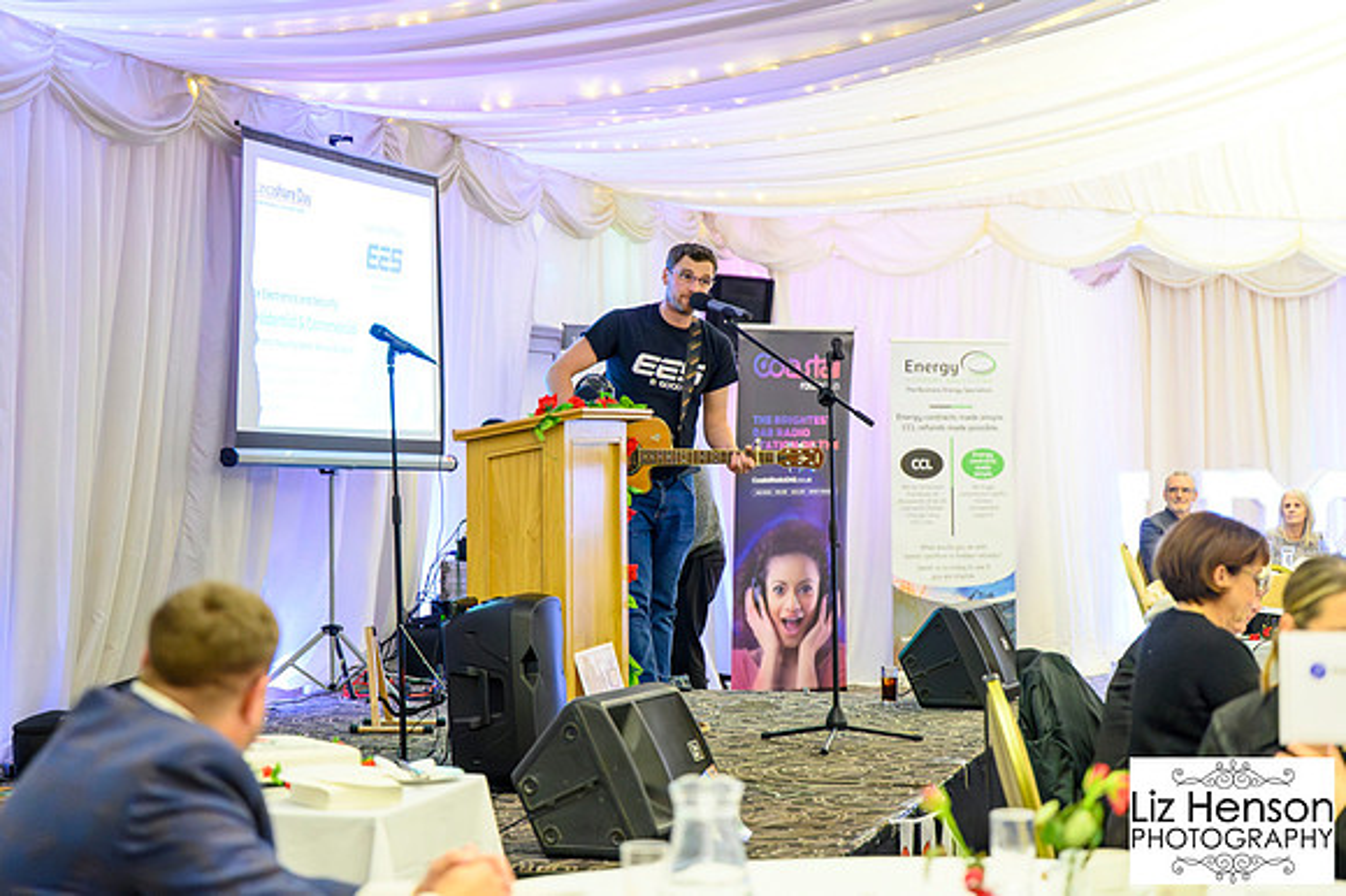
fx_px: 2736
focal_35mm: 73
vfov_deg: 18.6
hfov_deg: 27.6
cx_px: 651
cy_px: 433
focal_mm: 70
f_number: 2.8
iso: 12800
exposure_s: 1/200
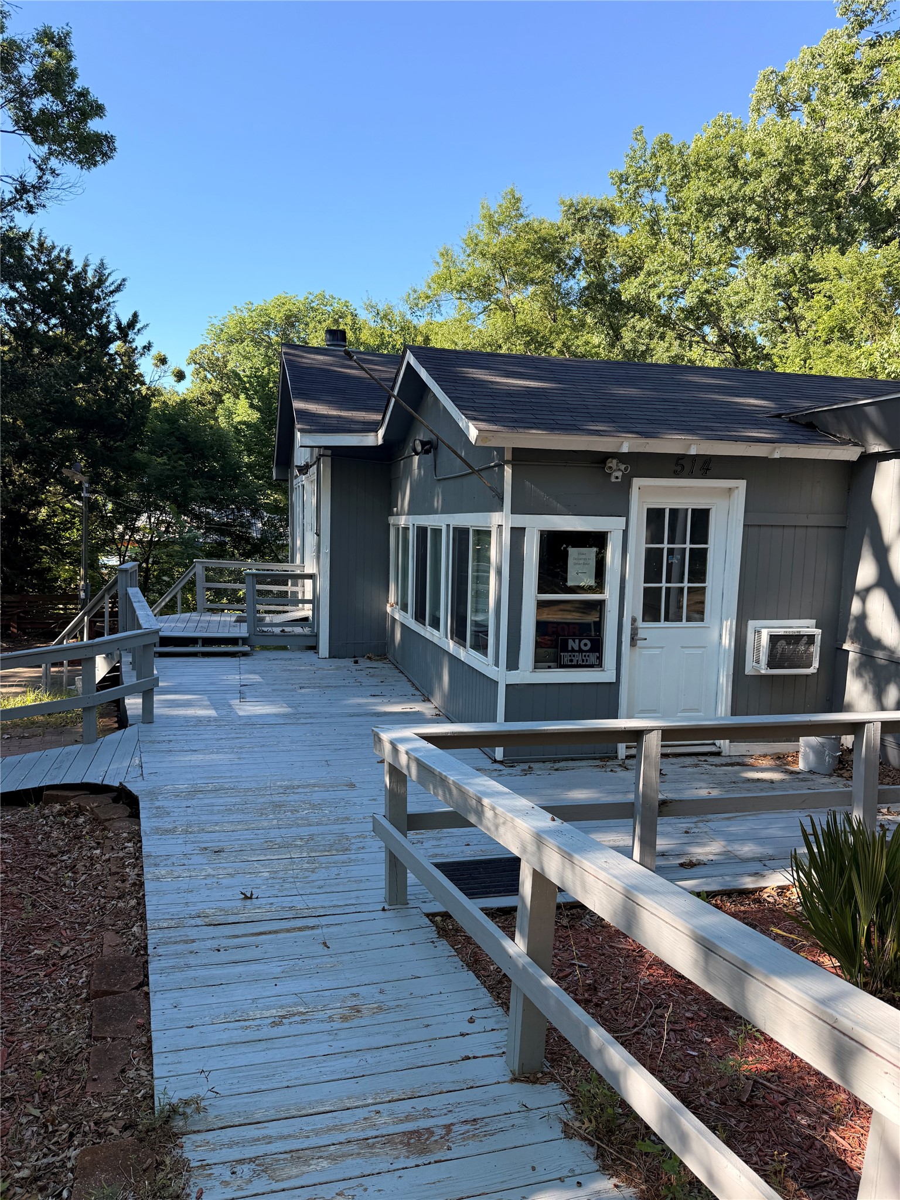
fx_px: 832
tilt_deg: -6.0
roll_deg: -2.3
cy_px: 600
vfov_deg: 71.6
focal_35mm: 24
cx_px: 450
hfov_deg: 56.8
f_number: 1.78
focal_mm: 6.76
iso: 100
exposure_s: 1/1192
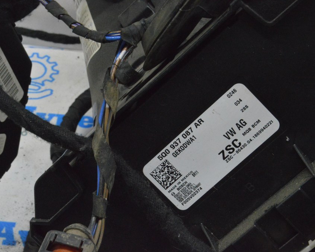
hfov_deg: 20.5
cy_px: 126
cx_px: 185
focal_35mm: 94
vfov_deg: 16.4
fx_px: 872
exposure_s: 1/20
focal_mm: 55
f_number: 20
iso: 6400
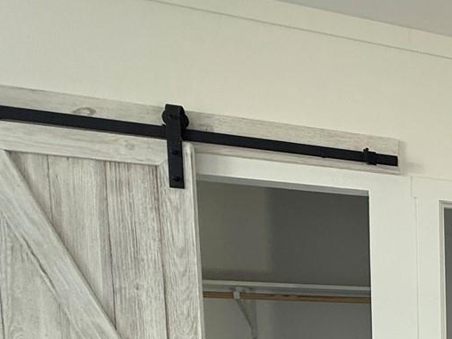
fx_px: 575
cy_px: 382
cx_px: 700
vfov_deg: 29.4
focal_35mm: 44
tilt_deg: -5.7
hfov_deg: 27.3
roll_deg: -1.0
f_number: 2.2
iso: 125
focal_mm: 2.22
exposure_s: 1/99
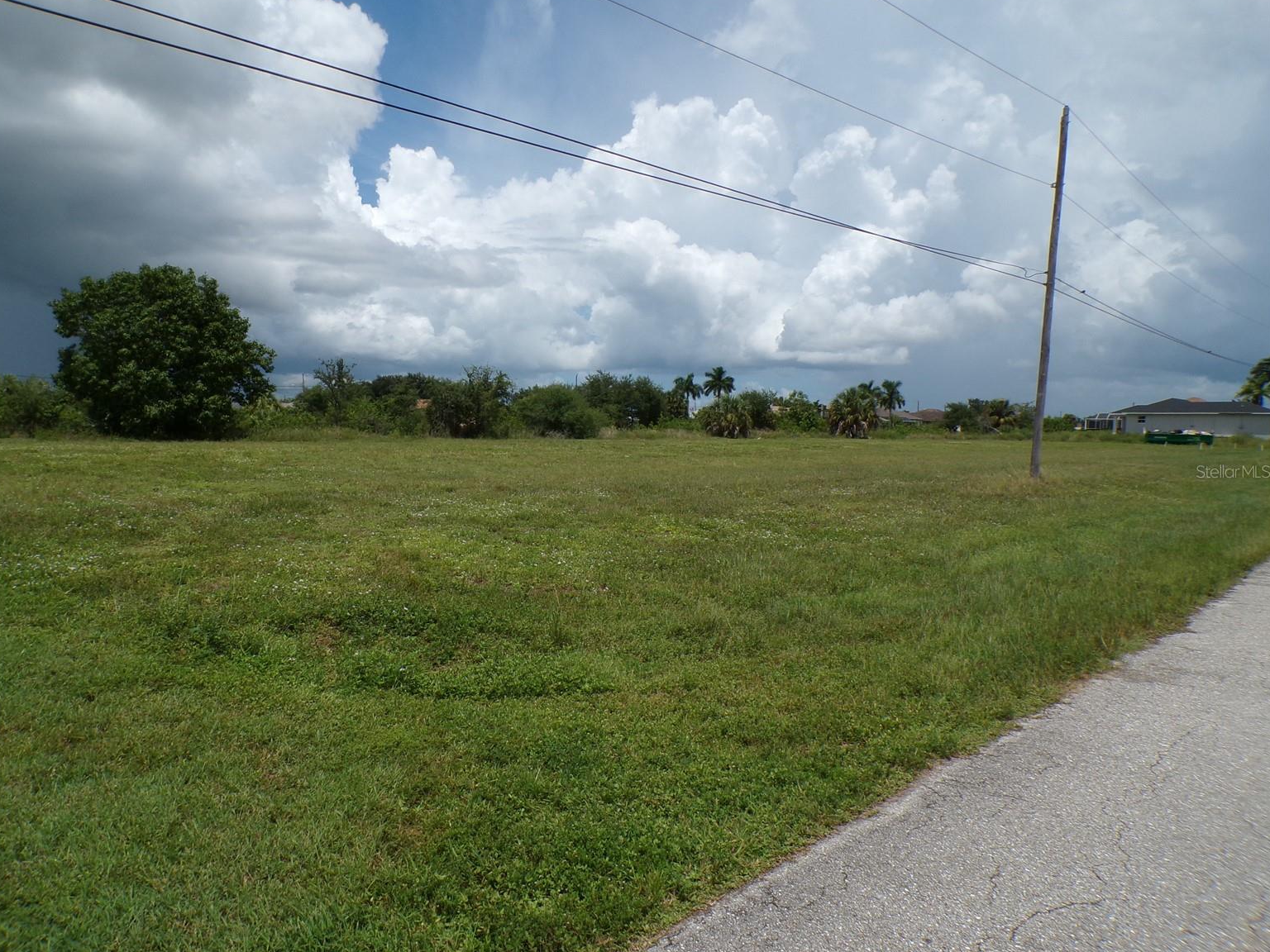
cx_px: 613
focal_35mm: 25
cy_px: 471
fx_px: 917
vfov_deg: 54.9
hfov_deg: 69.4
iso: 100
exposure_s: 1/900
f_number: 5.8
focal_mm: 4.3
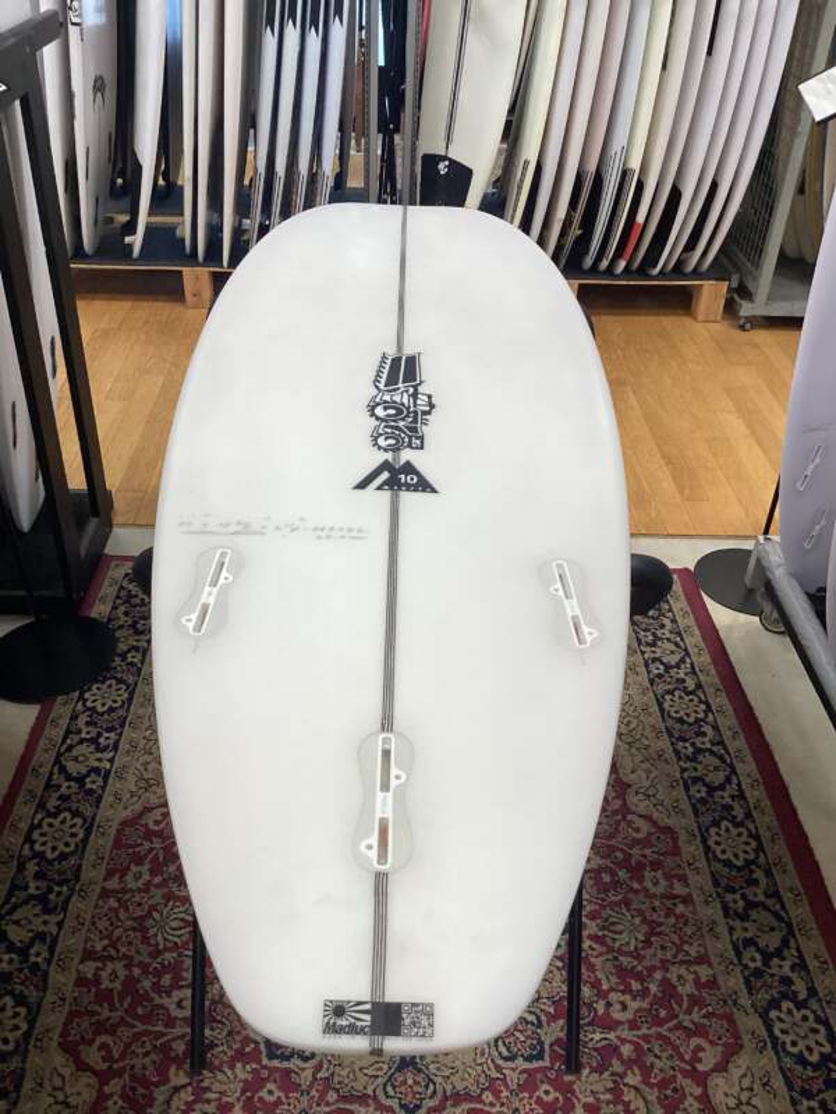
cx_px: 418
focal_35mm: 31
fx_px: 998
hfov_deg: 45.4
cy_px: 557
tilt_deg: -36.6
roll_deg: -1.9
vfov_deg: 58.4
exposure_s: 1/120
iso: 100
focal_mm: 3.3
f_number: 2.4
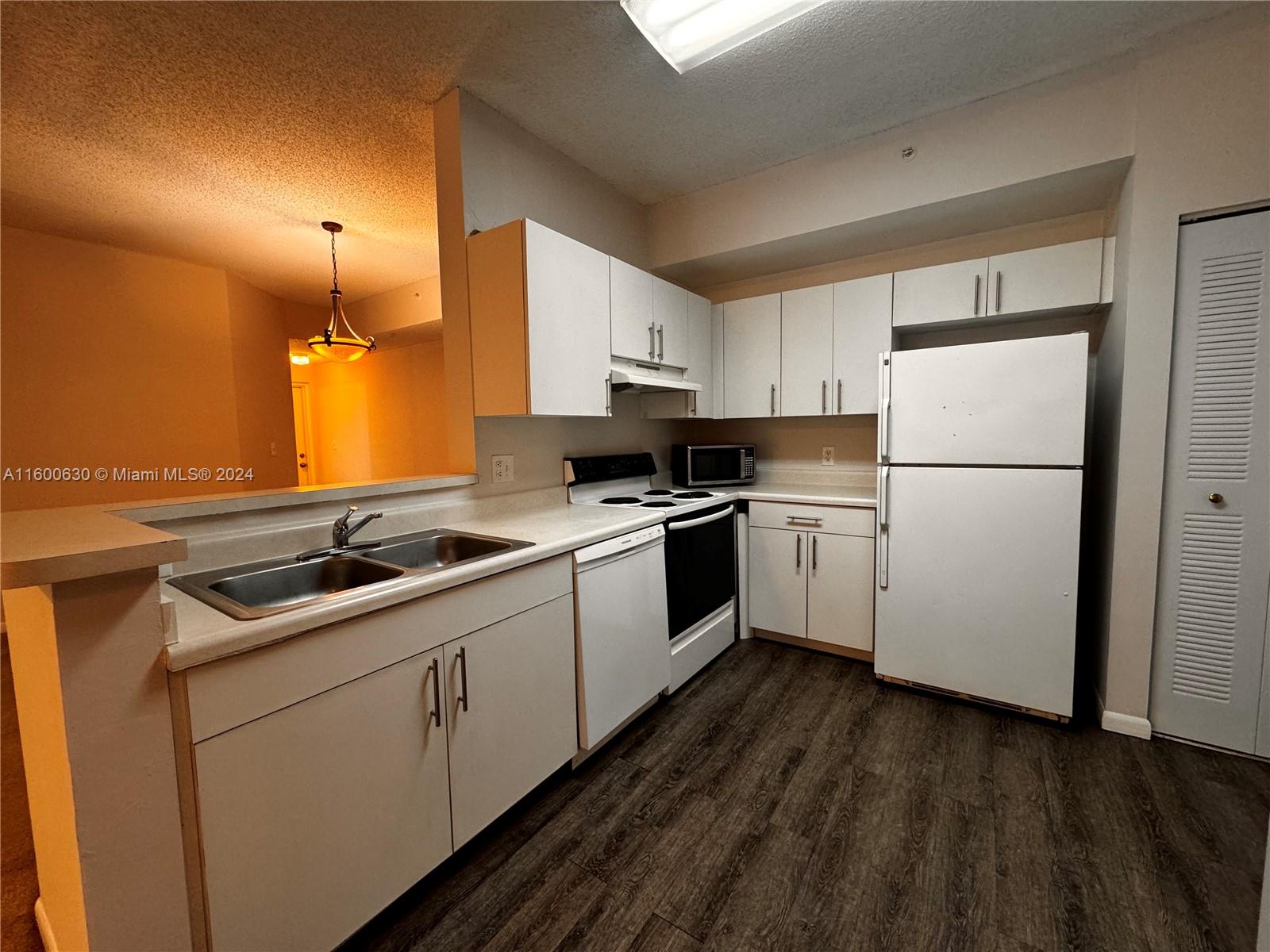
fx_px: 514
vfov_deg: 85.7
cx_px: 635
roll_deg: +0.8
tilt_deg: -5.8
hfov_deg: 102.1
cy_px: 476
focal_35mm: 14
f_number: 2.2
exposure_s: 1/60
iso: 250
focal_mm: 2.22
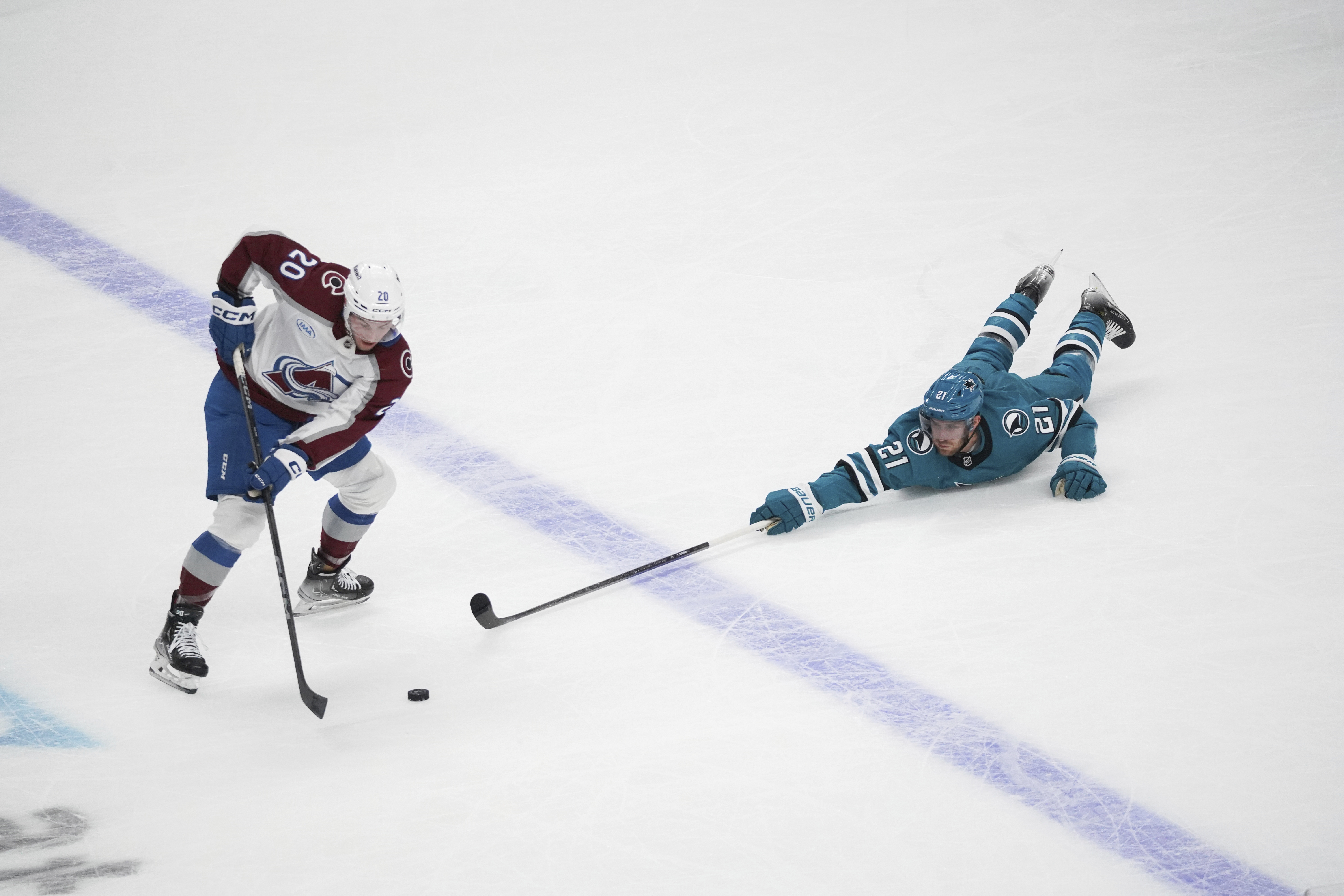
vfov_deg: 4.8
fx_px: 10676
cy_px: 448
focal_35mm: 286
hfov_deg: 7.2
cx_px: 672
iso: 8000
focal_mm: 286
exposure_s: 1/2000
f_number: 6.3
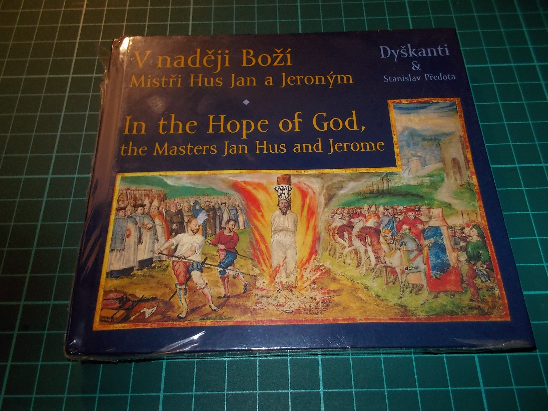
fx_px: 459
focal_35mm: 29
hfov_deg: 61.7
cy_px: 206
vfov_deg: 48.2
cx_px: 274
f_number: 3.3
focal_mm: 4.1
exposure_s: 1/30
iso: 200
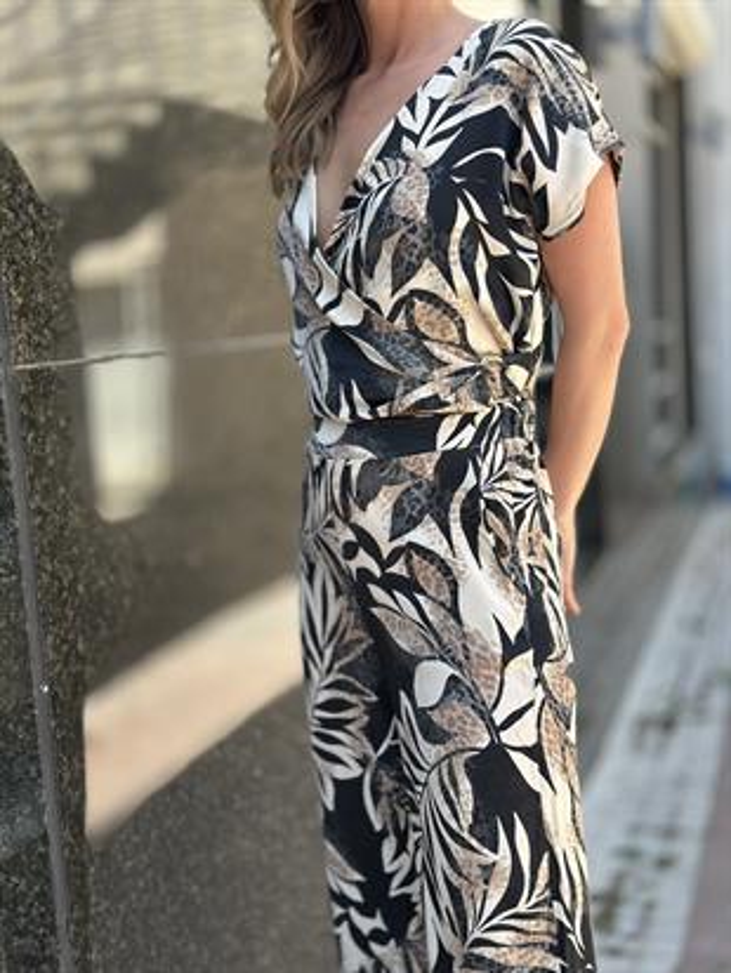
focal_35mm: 48
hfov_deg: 30.3
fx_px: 1351
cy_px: 486
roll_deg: +3.8
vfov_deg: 39.6
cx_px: 366
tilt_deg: -9.1
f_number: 1.78
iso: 80
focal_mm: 6.86
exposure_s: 1/709
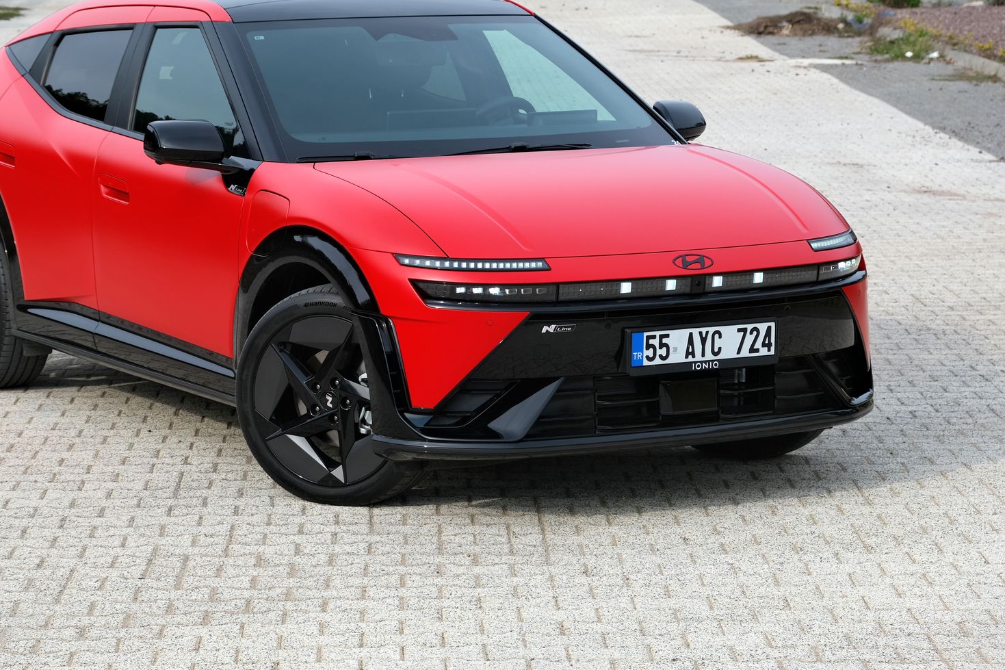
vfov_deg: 12.1
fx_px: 3154
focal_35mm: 113
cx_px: 393
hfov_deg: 18.1
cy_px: 258
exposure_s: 1/400
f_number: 5.6
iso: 160
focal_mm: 55
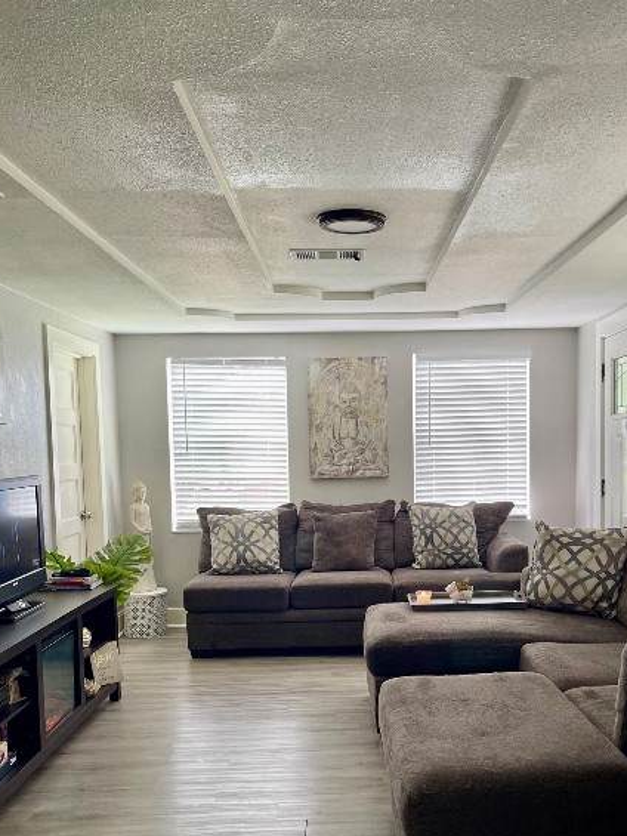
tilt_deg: -4.0
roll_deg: +1.0
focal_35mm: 34
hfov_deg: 41.6
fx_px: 821
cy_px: 510
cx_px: 379
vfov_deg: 53.5
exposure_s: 1/121
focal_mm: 5.1
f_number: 1.6
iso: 125
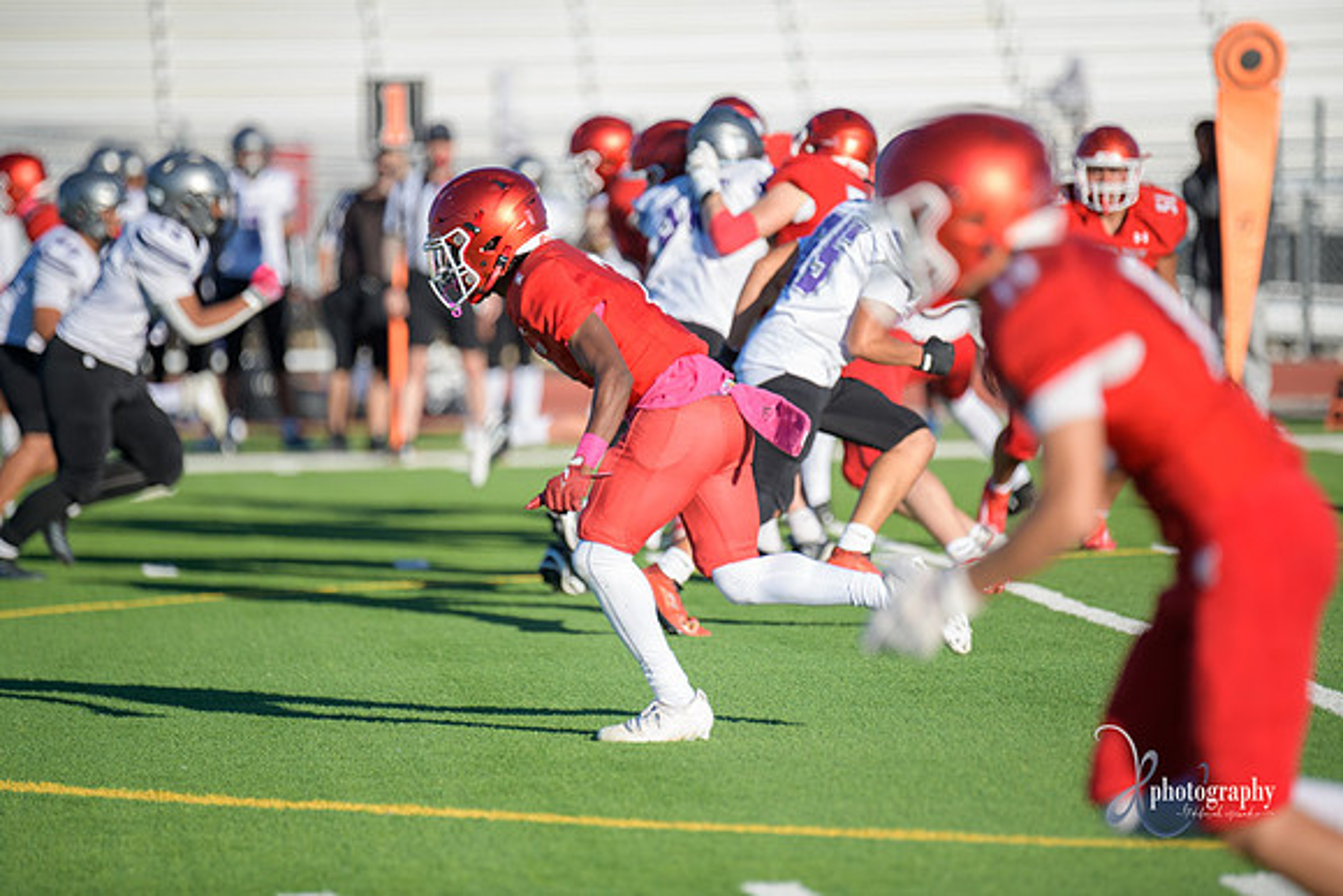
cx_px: 672
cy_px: 448
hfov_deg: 7.6
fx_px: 10074
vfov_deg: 5.1
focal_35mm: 270
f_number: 2.8
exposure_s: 1/4000
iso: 400
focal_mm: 270
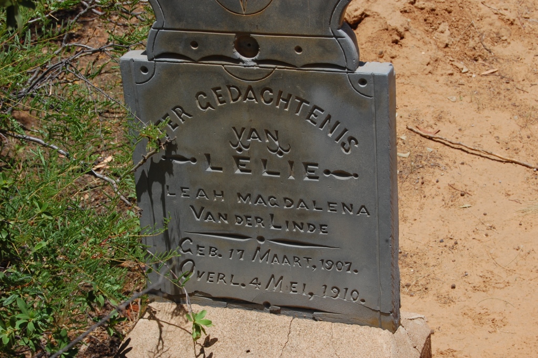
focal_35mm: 82
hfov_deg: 24.6
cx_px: 269
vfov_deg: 16.5
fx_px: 1232
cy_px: 179
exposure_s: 1/200
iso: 200
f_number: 14
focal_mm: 55
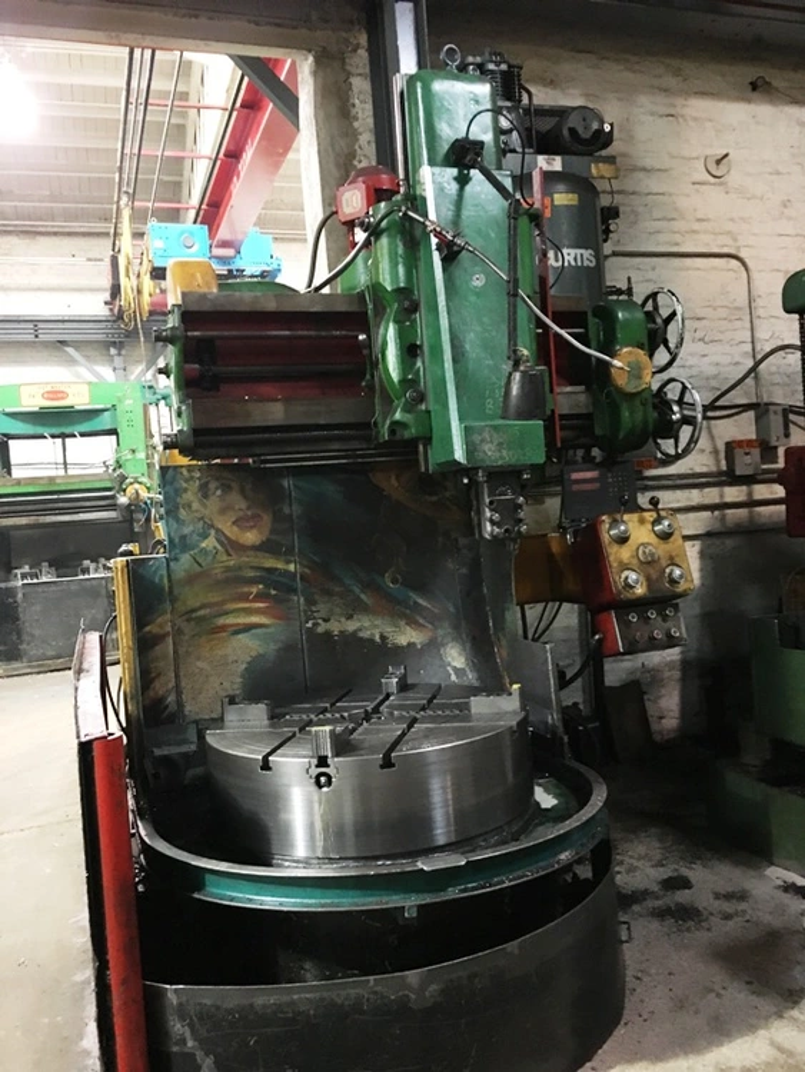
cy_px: 536
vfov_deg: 61.6
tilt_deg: -2.3
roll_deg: +4.0
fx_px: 899
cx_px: 402
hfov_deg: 48.3
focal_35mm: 29
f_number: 2.2
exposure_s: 1/15
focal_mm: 4.15
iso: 250
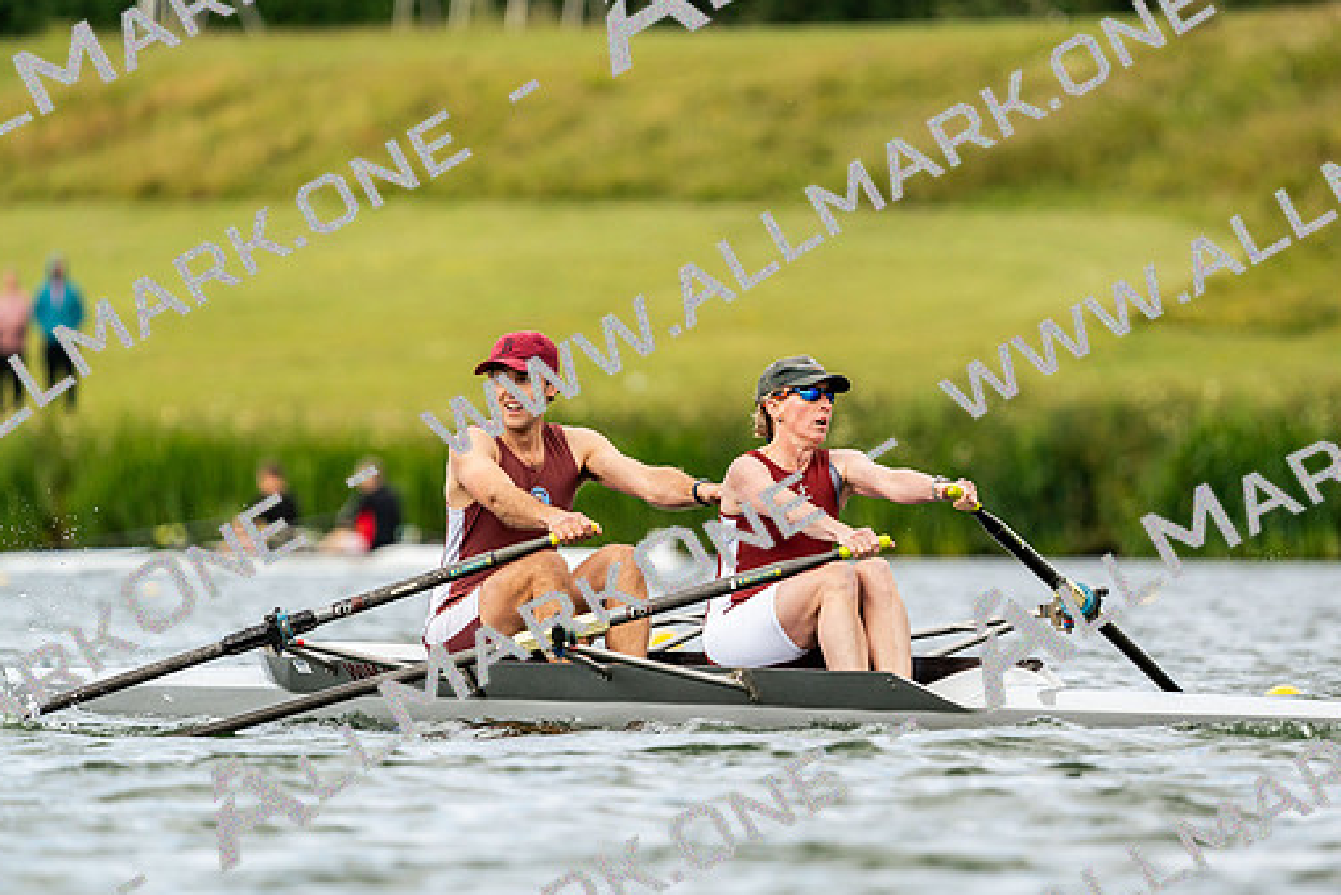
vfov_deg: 2.4
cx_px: 747
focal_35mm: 566
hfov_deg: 3.6
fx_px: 21088
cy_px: 463
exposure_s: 1/2000
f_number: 6.3
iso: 500
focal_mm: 496
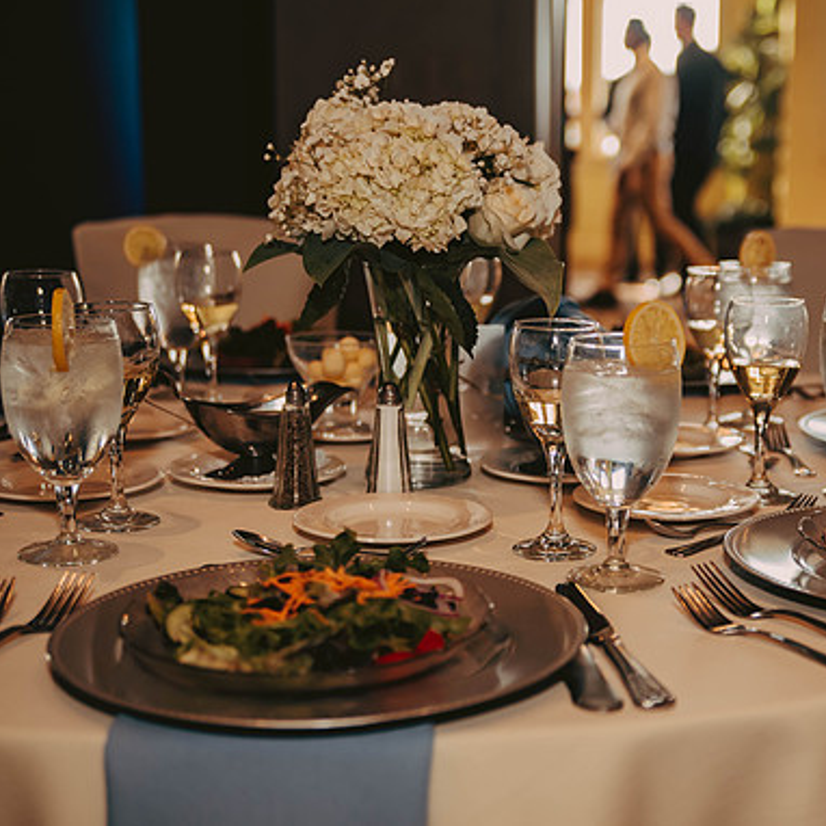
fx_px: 1674
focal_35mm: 62
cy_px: 410
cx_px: 592
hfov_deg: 27.4
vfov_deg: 27.7
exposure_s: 1/125
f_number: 2.8
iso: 500
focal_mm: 48
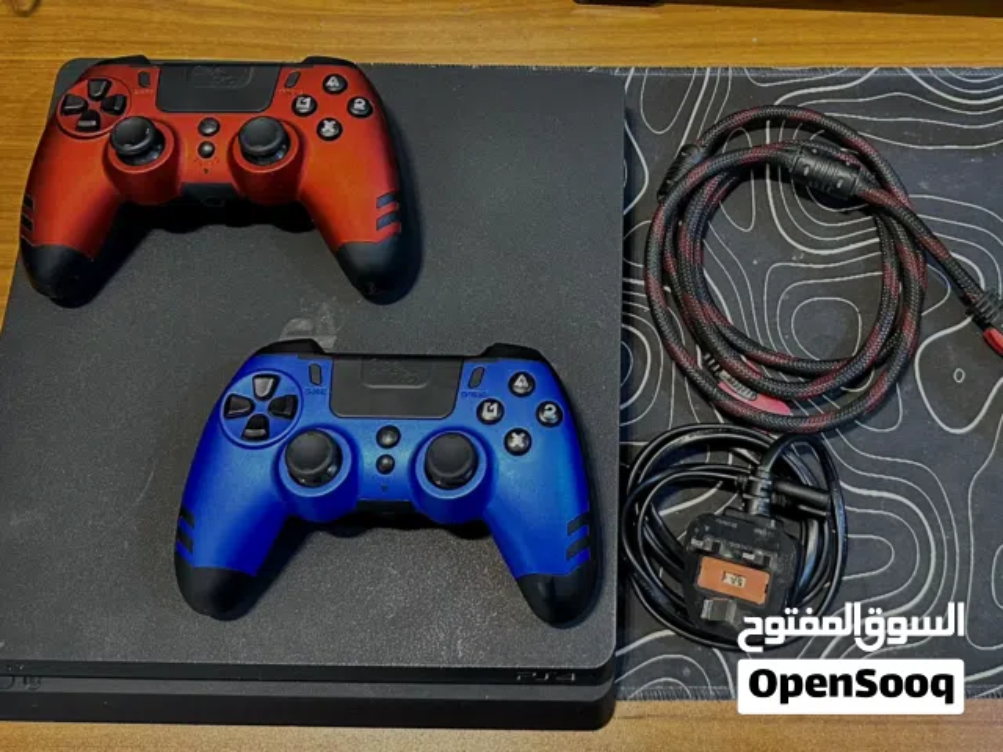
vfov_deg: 56.8
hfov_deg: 71.6
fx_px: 695
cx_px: 502
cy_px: 376
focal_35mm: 24
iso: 640
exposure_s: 1/60
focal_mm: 6.86
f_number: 1.78
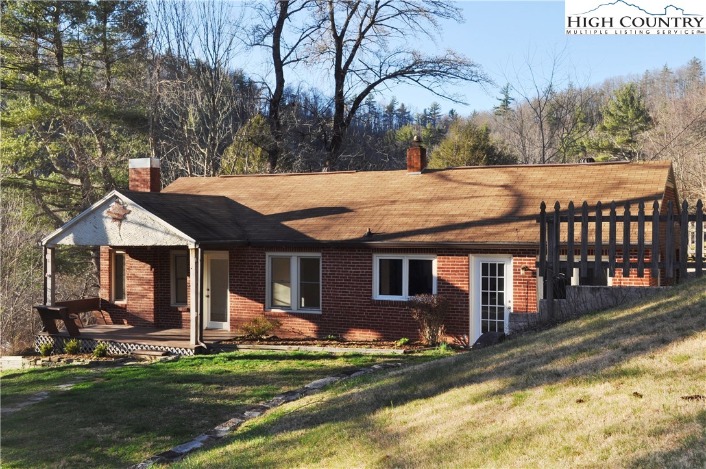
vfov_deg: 31.8
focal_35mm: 42
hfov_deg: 46.5
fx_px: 822
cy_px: 234
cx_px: 353
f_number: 9
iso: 200
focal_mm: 28
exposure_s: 1/200
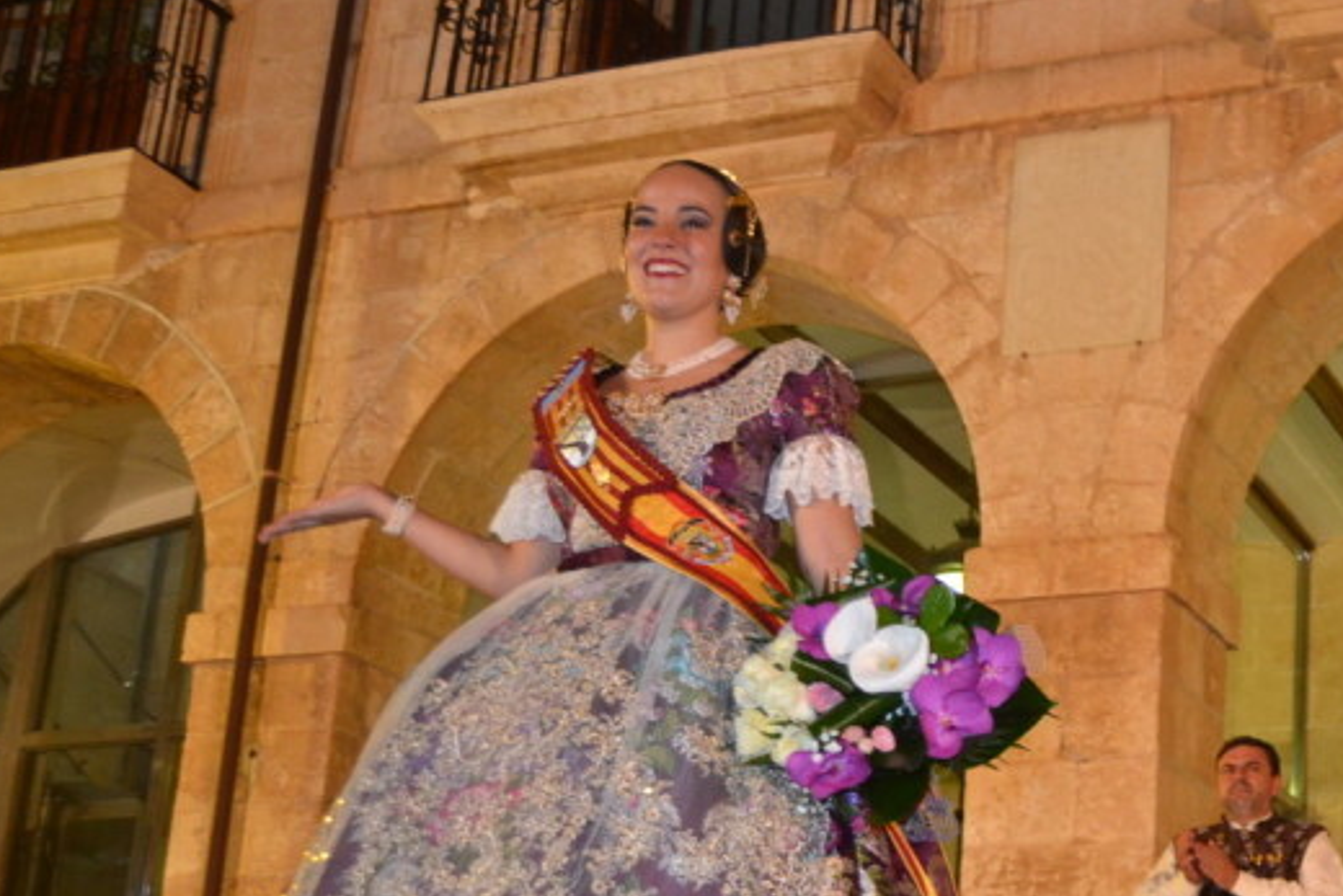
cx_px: 1286
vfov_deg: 20.7
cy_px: 706
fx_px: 2425
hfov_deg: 29.3
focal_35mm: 65
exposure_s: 1/60
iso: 800
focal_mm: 22
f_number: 3.5
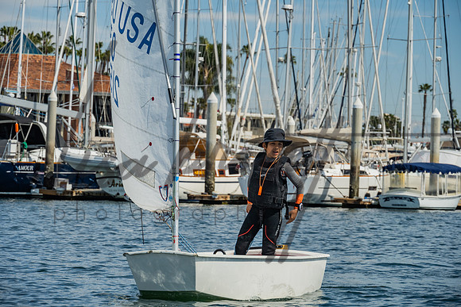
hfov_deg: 12.1
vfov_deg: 8.1
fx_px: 2177
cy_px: 154
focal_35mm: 170
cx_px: 230
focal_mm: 170
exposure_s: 1/250
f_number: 10
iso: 250
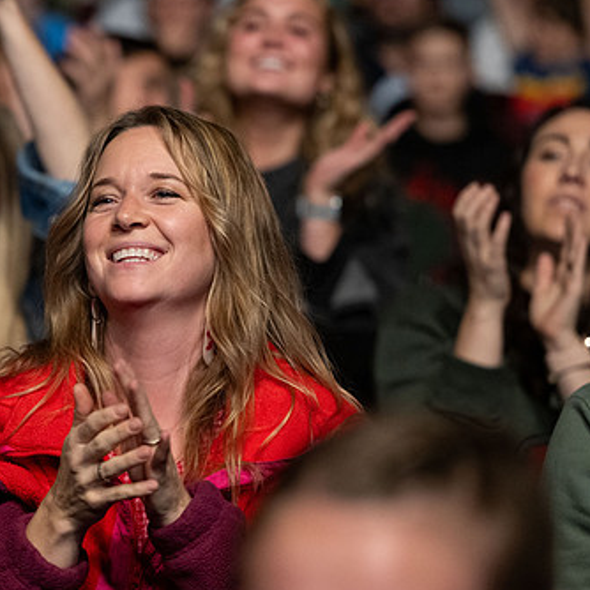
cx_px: 153
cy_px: 298
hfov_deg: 8.4
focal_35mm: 208
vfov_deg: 8.4
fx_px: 4011
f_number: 2.8
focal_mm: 120
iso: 4000
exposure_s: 1/320
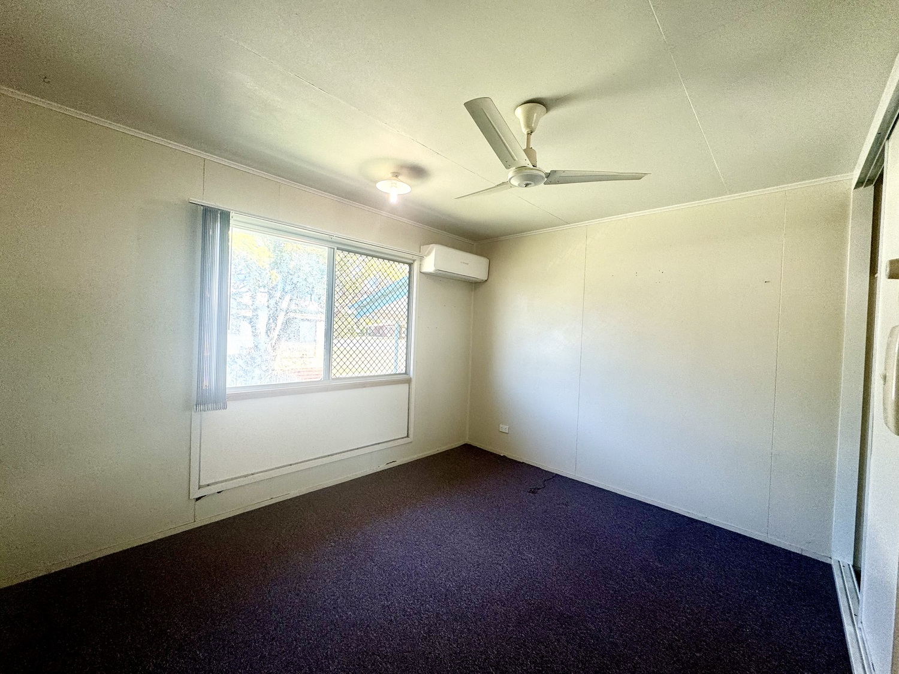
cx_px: 450
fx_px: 364
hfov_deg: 102.1
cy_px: 337
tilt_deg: -0.7
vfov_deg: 85.7
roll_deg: -2.1
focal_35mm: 14
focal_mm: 2.22
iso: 64
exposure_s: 1/100
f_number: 2.2
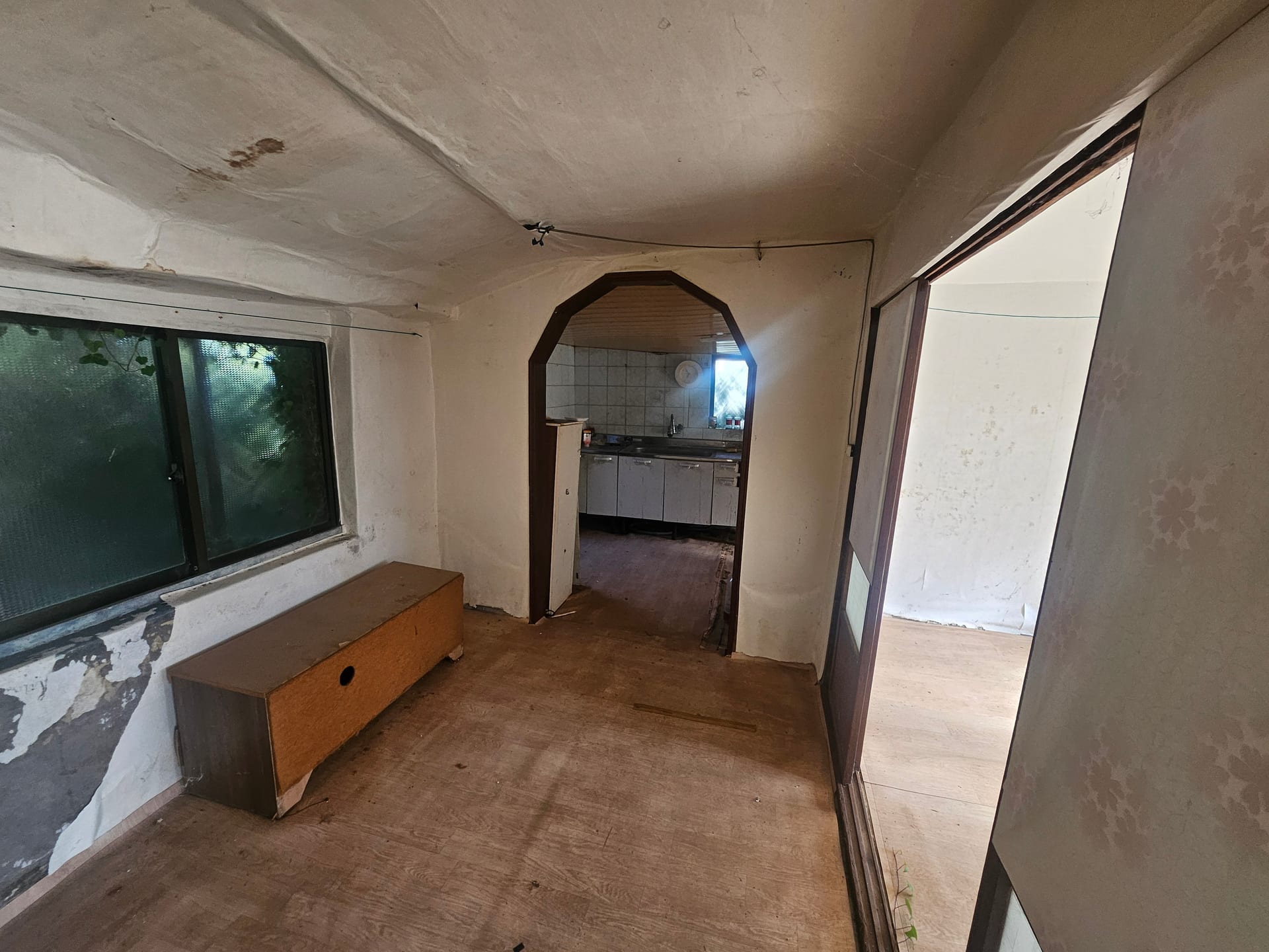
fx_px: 477
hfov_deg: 106.2
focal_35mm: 13
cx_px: 634
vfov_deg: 89.9
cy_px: 476
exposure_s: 1/60
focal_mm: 1.7
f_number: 2.2
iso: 50
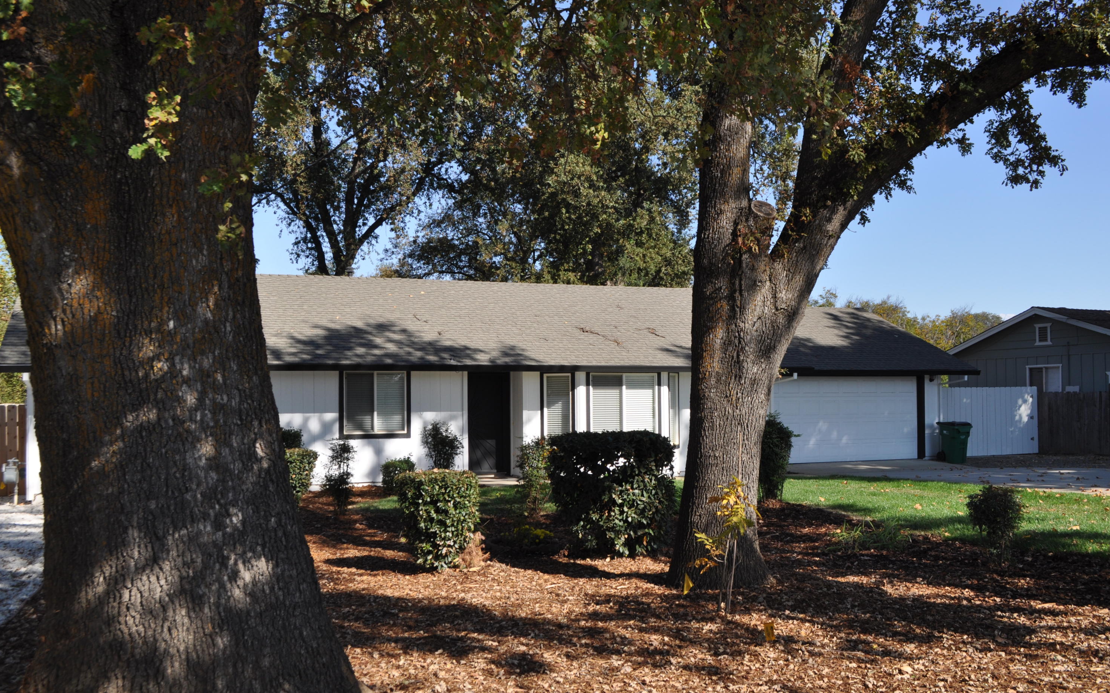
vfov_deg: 37.3
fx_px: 1028
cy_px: 360
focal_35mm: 34
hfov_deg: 56.7
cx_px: 558
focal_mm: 22
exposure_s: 1/320
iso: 200
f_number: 9
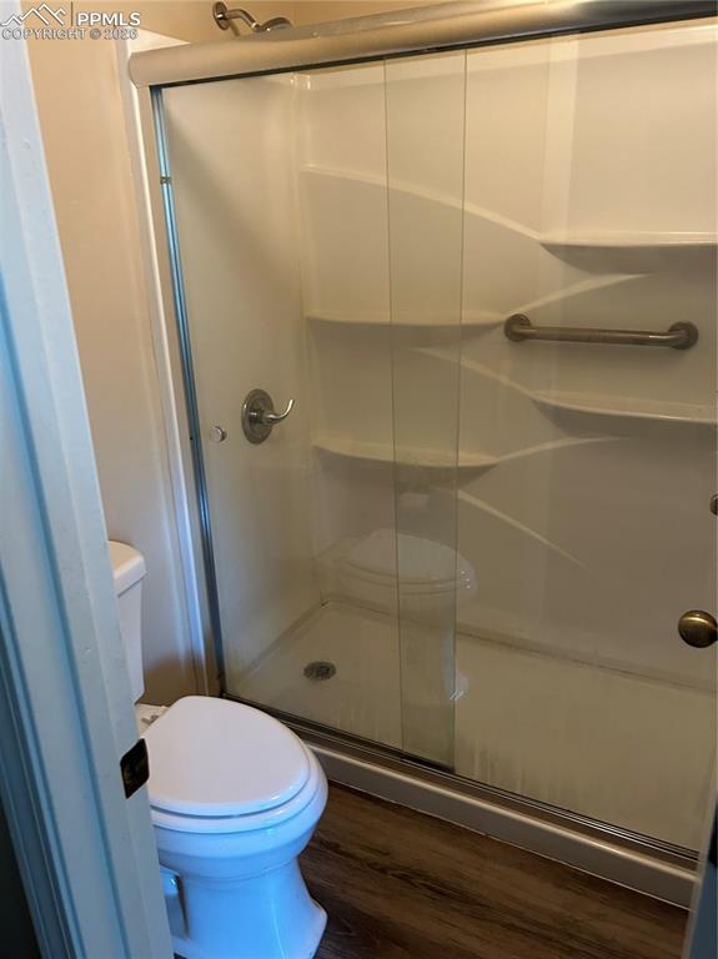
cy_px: 480
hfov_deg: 53.0
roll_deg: +3.5
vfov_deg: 67.3
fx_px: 720
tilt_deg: -19.9
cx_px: 359
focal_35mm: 26
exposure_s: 1/60
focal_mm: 5.7
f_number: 1.5
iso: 320
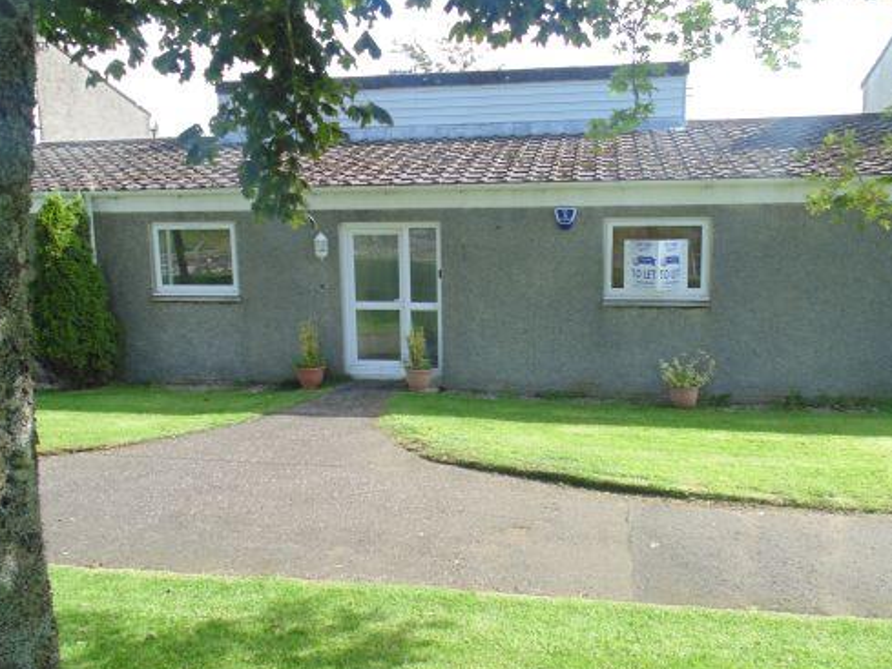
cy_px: 343
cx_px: 489
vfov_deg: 51.4
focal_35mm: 27
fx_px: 696
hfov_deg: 65.2
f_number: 3.1
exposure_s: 1/160
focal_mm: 4
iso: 80
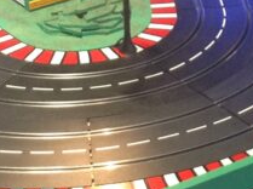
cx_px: 208
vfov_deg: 8.7
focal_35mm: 162
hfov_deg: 12.2
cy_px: -167
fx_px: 1182
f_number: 2.4
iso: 50
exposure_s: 1/24
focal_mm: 3.3
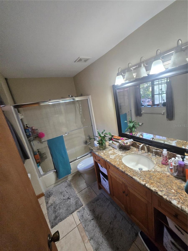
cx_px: 94
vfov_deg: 106.2
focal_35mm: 13
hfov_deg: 89.9
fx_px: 94
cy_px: 126
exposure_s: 1/60
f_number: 2.2
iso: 200
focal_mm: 1.7
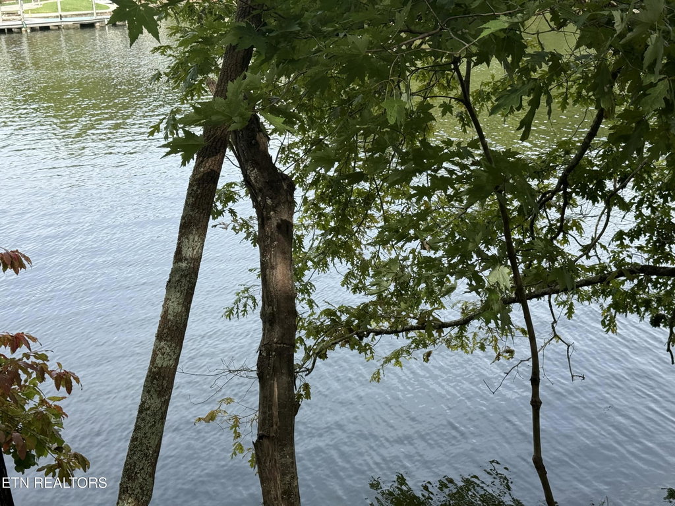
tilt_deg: -17.6
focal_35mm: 48
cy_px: 253
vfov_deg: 30.3
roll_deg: +3.3
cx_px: 338
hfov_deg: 39.7
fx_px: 936
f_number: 1.78
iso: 64
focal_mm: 6.76
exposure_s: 1/1100
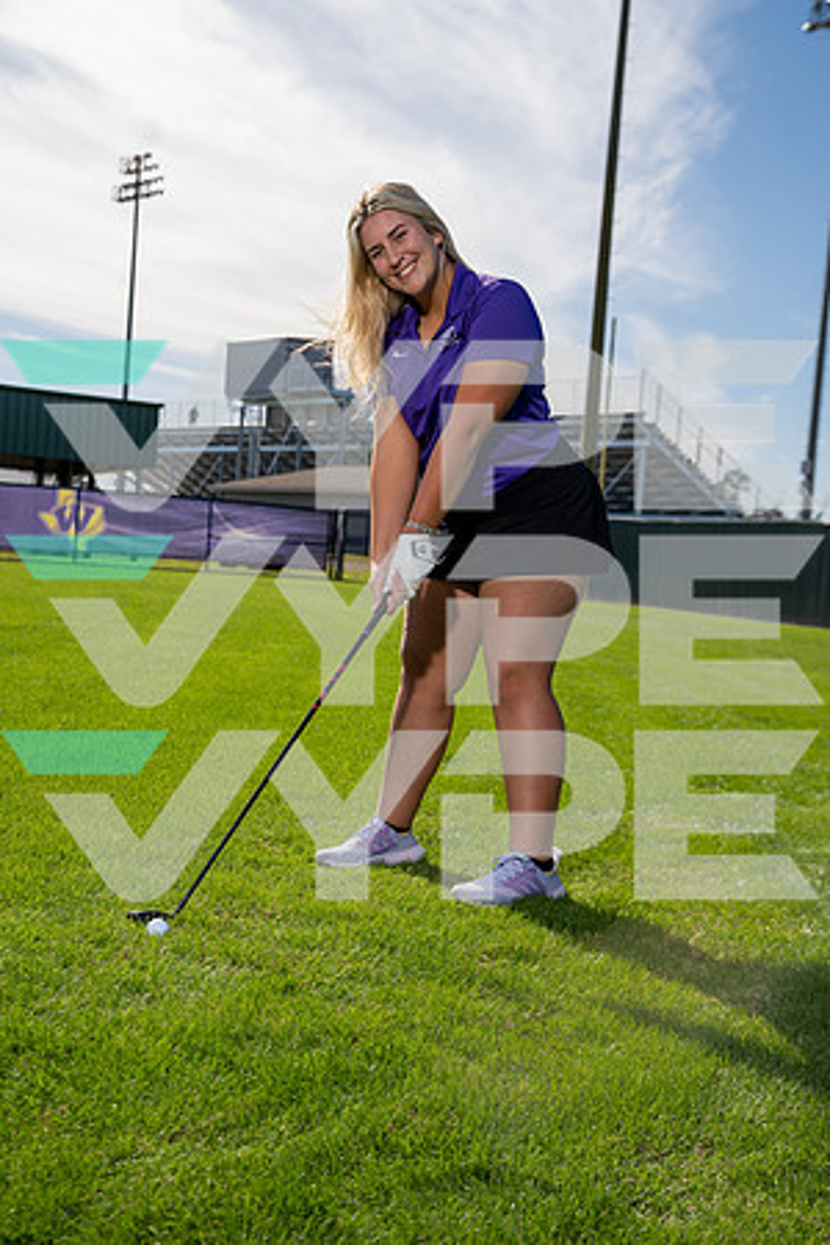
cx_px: 415
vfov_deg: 42.7
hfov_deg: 29.2
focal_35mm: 46
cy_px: 622
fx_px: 1591
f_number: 4.5
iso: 100
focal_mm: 46
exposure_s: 1/640
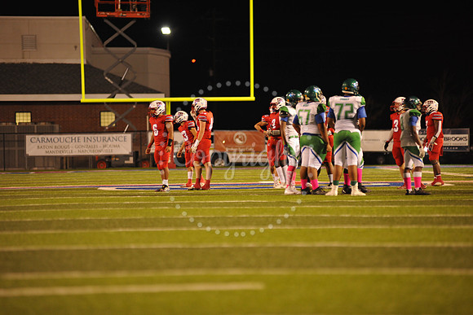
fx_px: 2628
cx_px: 236
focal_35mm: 200
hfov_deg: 10.3
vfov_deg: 6.9
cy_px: 158
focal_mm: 200
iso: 1600
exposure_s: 1/125
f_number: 2.8
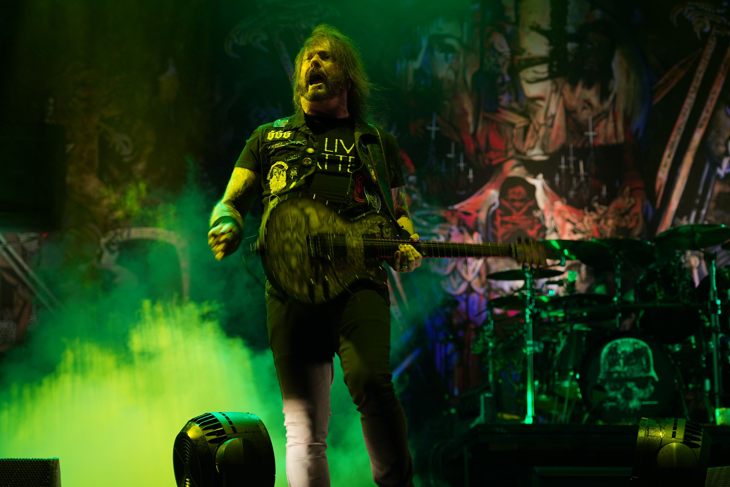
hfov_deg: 26.6
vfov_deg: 17.9
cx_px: 394
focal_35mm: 76
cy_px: 238
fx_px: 1541
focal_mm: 68
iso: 200
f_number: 4
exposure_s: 1/80
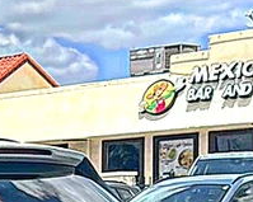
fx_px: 1055
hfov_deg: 12.6
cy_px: 330
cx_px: -183
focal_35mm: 141
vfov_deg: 10.5
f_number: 1.78
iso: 80
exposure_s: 1/7143
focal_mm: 6.86
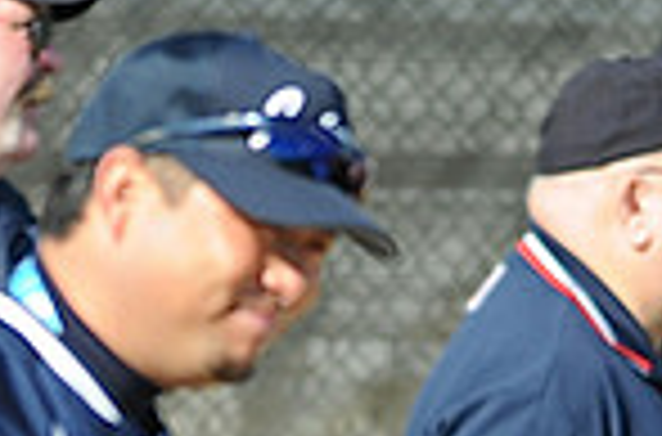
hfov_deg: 1.2
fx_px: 32627
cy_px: 730
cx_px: 279
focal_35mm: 1780
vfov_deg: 0.8
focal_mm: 300
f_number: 4
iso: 200
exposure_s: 1/1000
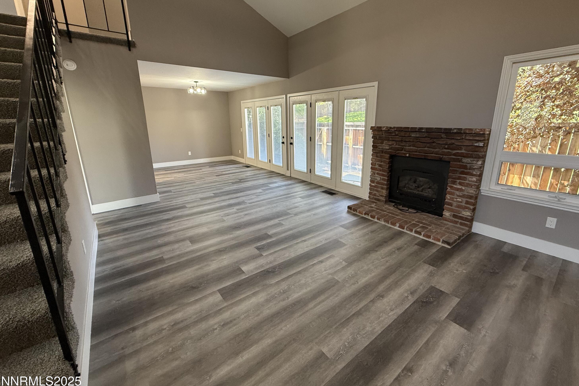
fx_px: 241
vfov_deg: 77.2
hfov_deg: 100.4
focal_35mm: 15
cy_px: 178
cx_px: 298
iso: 250
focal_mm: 2.22
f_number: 2.2
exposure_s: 1/120
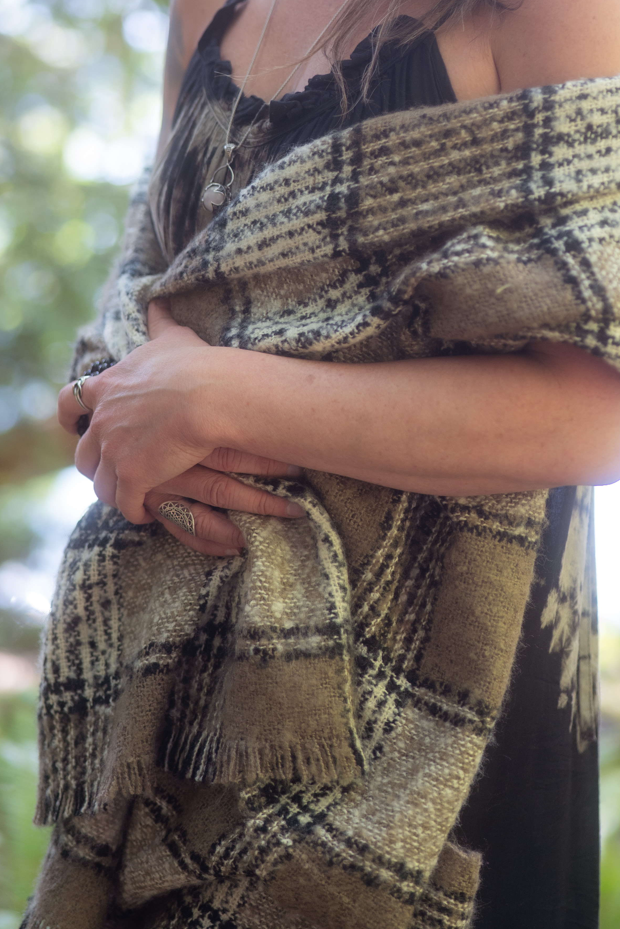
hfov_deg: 16.0
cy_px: 196
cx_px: 412
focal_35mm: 85
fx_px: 2195
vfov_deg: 23.6
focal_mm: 50
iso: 320
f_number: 1.8
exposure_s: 1/125
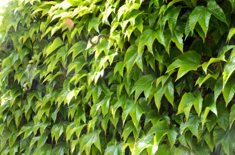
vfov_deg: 22.5
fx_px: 391
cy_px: 78
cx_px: 118
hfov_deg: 33.5
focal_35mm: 60
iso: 200
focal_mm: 40
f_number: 16
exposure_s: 1/25
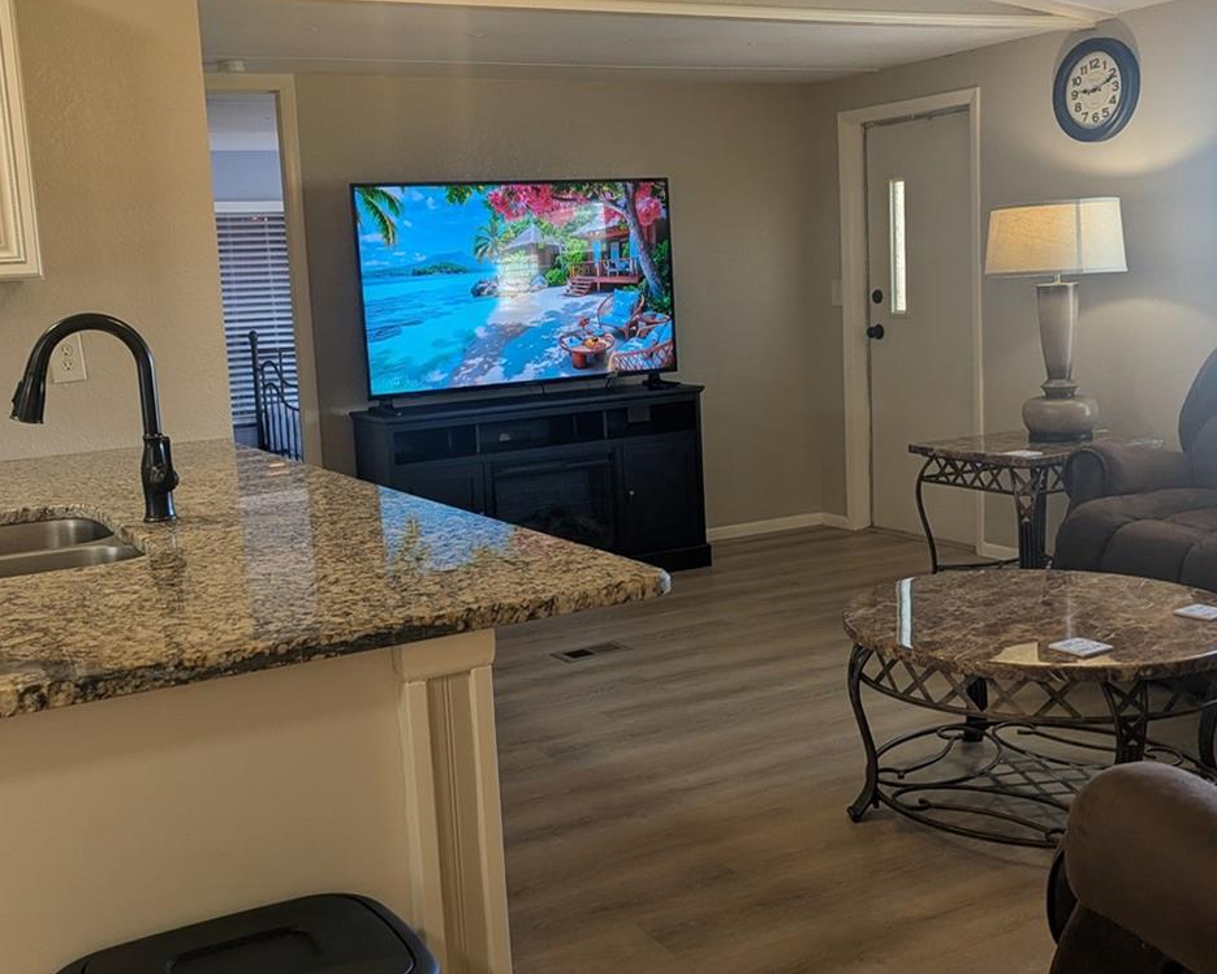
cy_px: 483
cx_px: 567
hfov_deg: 45.8
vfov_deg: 37.3
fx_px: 1441
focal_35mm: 40
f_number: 1.85
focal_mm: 6.81
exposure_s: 1/92
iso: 48
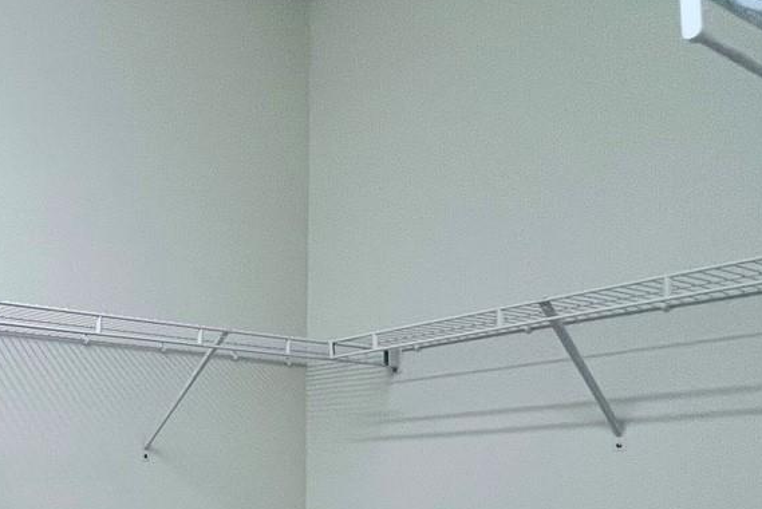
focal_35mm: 38
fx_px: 805
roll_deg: +0.0
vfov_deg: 32.3
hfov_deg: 42.1
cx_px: -37
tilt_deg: -1.1
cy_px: 508
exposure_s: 1/60
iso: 125
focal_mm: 1.57
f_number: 1.8
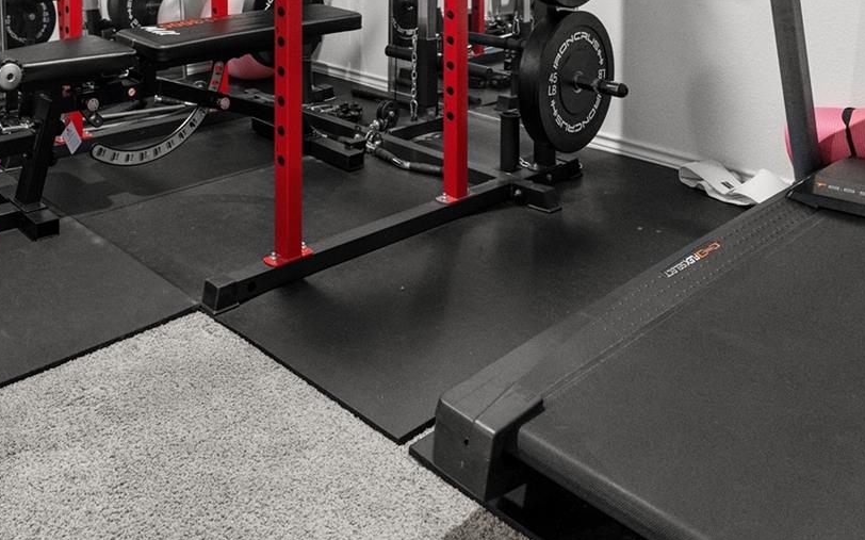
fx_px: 848
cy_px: -127
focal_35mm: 36
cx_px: 206
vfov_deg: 29.7
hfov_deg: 51.5
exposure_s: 1/15
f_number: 2.8
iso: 1600
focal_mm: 14
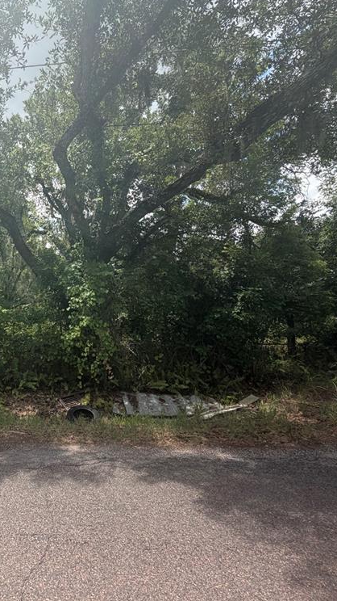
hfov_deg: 46.1
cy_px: 308
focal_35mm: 21
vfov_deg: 83.8
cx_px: 10
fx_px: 334
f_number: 2.2
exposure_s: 1/522
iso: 40
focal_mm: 2.22
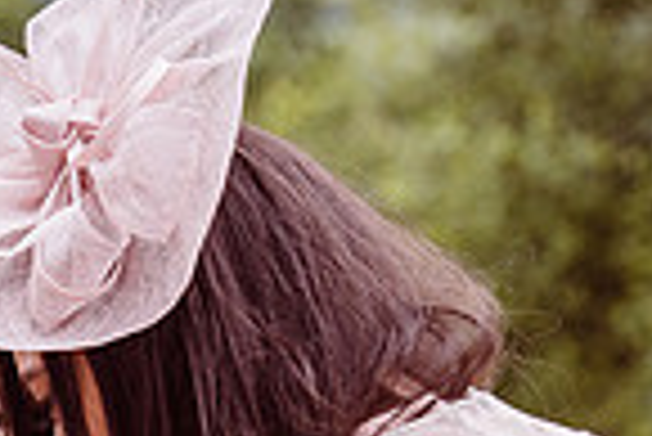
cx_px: -234
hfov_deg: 5.0
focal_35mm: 409
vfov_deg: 3.4
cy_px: 699
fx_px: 7415
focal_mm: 102
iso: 250
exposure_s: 1/1000
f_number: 4.5
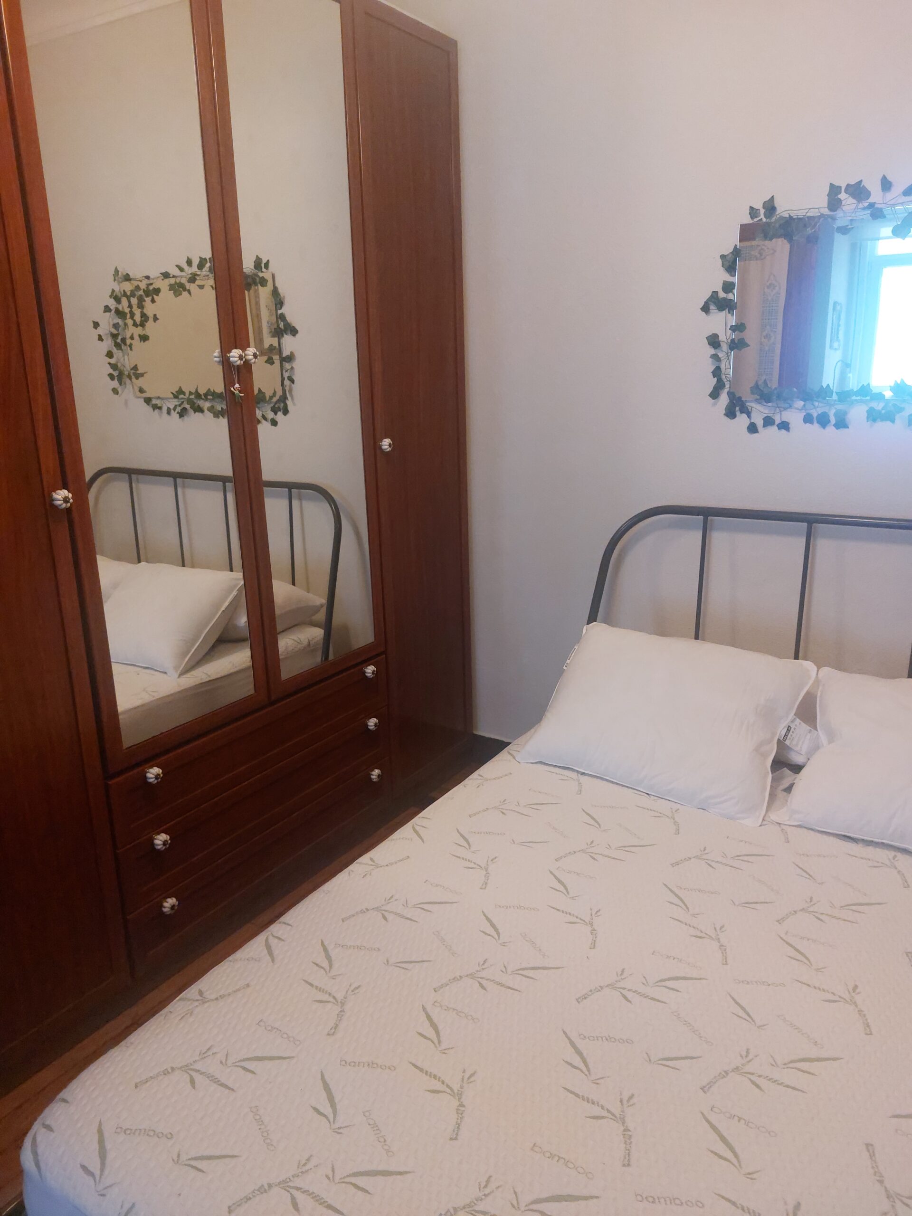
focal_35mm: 25
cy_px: 608
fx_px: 878
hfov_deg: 54.9
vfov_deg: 69.4
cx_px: 456
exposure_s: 1/50
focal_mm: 5.23
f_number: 1.8
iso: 400
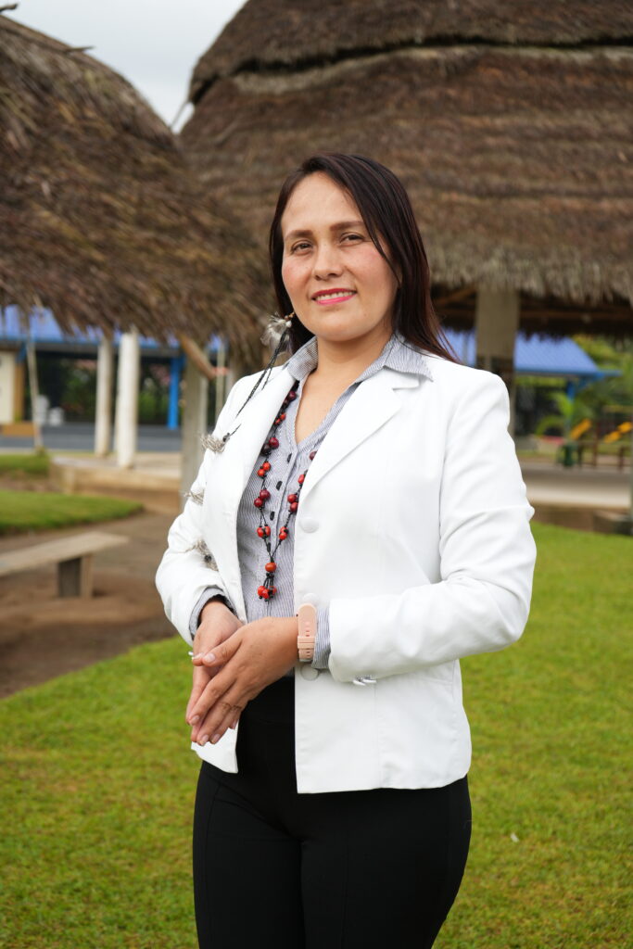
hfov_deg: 25.1
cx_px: 316
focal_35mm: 54
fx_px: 1424
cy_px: 474
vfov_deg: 36.9
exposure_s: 1/125
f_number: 5
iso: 100
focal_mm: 54
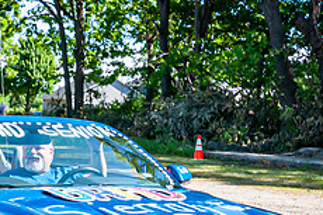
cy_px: 142
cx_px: -2
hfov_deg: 18.4
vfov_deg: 12.6
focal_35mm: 108
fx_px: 968
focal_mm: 19
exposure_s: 1/320
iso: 200
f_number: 9
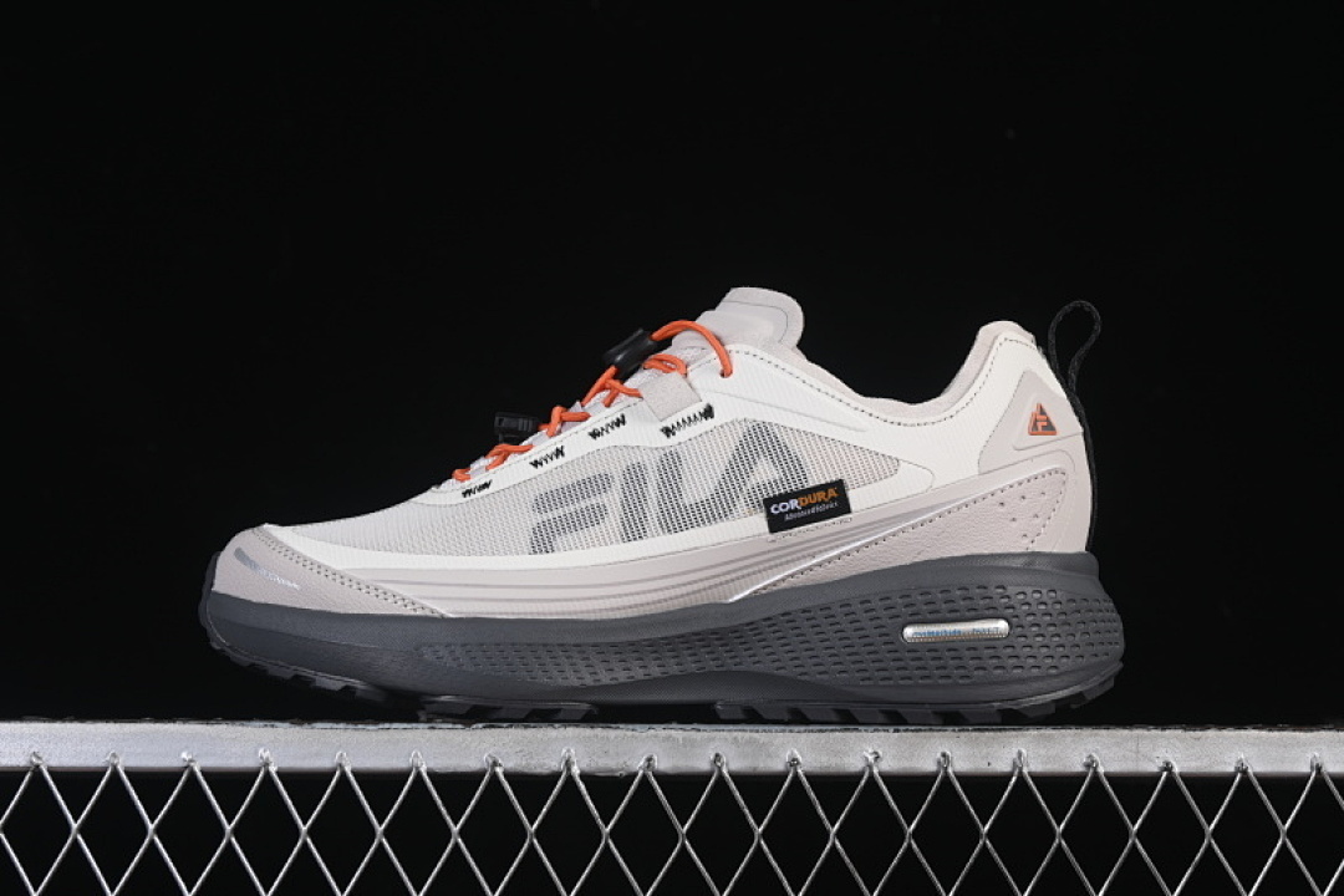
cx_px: 672
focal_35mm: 75
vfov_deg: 18.2
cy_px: 448
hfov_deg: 27.0
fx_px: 2800
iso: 160
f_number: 8
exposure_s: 1/80
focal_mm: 50
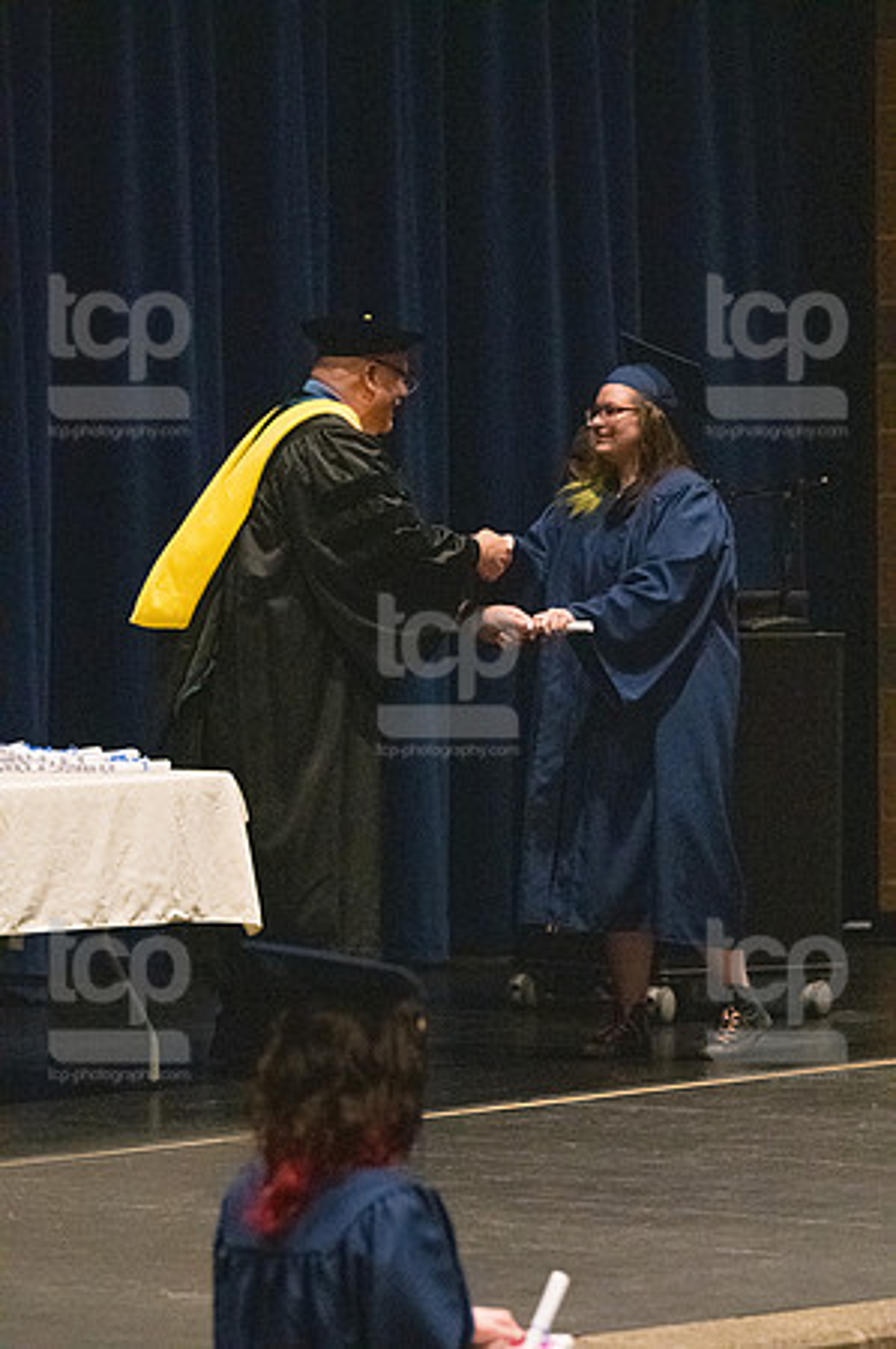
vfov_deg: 11.0
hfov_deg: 7.3
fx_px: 6997
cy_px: 674
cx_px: 448
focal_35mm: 187
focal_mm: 125
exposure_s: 1/400
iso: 10000
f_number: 3.2
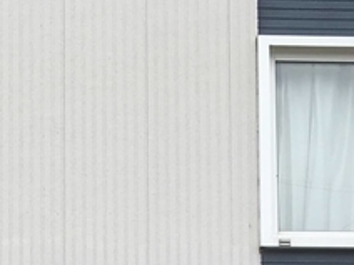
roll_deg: +1.0
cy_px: 600
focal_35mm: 140
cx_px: -53
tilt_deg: +7.9
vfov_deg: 9.6
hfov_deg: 13.7
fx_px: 1432
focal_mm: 4.15
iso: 25
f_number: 2.2
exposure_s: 1/620
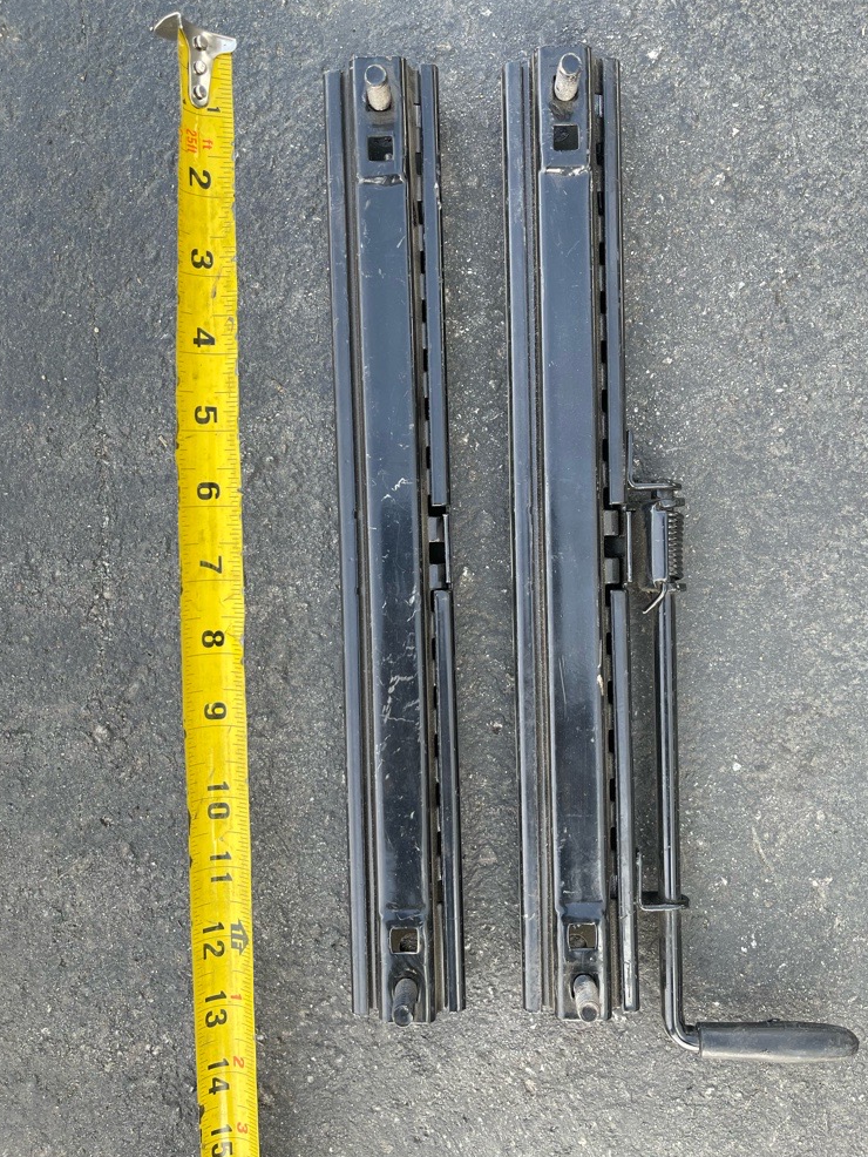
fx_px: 902
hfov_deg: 51.4
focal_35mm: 27
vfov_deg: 65.3
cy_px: 559
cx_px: 441
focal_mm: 5.1
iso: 32
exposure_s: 1/166
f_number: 1.6
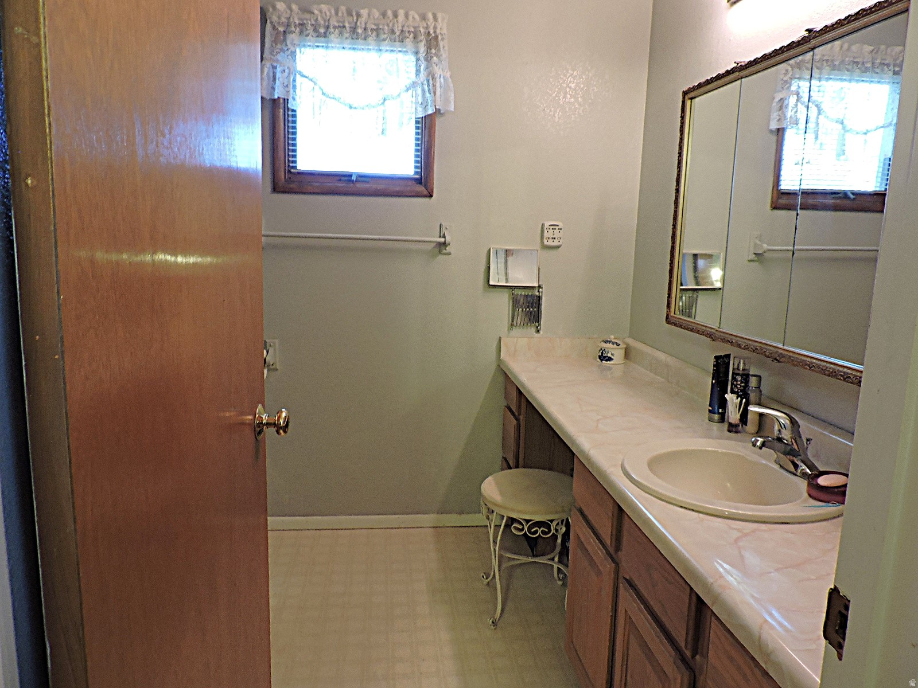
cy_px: 344
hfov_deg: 71.6
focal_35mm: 24
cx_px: 459
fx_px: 636
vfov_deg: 56.8
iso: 320
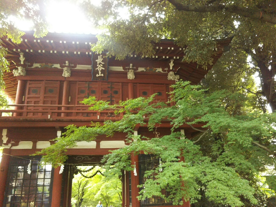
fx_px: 239
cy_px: 104
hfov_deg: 60.0
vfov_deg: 46.8
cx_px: 138
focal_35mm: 30
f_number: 2.2
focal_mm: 4
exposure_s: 1/30
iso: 250
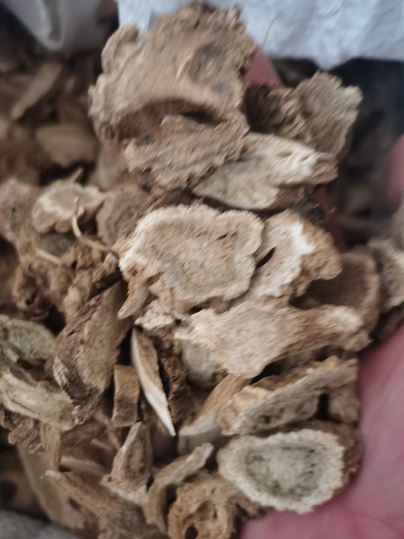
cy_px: 270
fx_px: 420
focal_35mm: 27
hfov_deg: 51.3
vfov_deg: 65.3
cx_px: 202
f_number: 1.8
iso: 1000
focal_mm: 5.58
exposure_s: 1/20
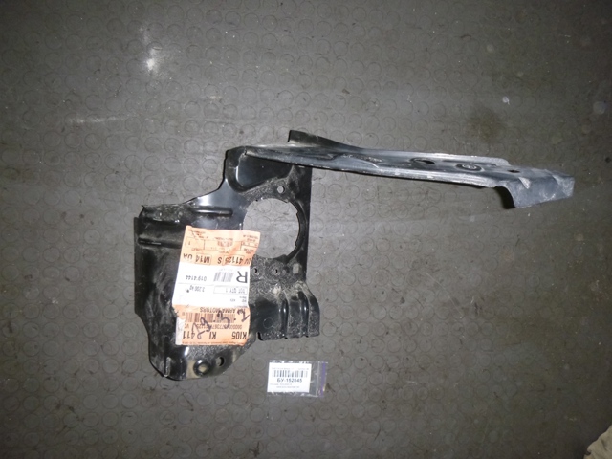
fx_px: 442
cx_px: 306
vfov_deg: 54.9
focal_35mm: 25
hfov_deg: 69.4
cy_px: 230
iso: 200
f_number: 3.9
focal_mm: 4.5
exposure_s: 1/60
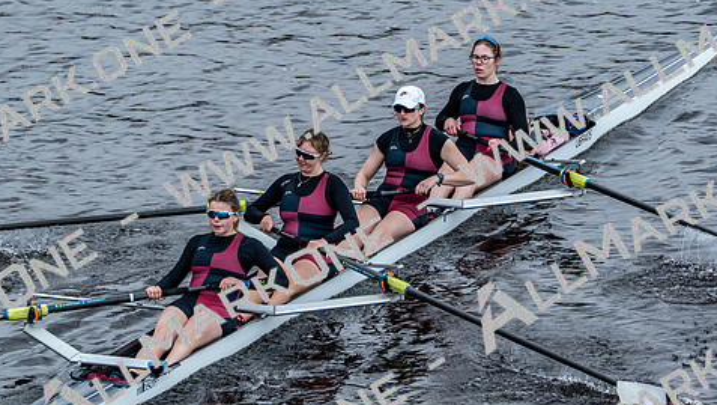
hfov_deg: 4.7
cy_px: 212
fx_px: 8694
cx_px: 349
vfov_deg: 2.7
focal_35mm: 457
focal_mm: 359
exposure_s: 1/1000
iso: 1600
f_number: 6.3
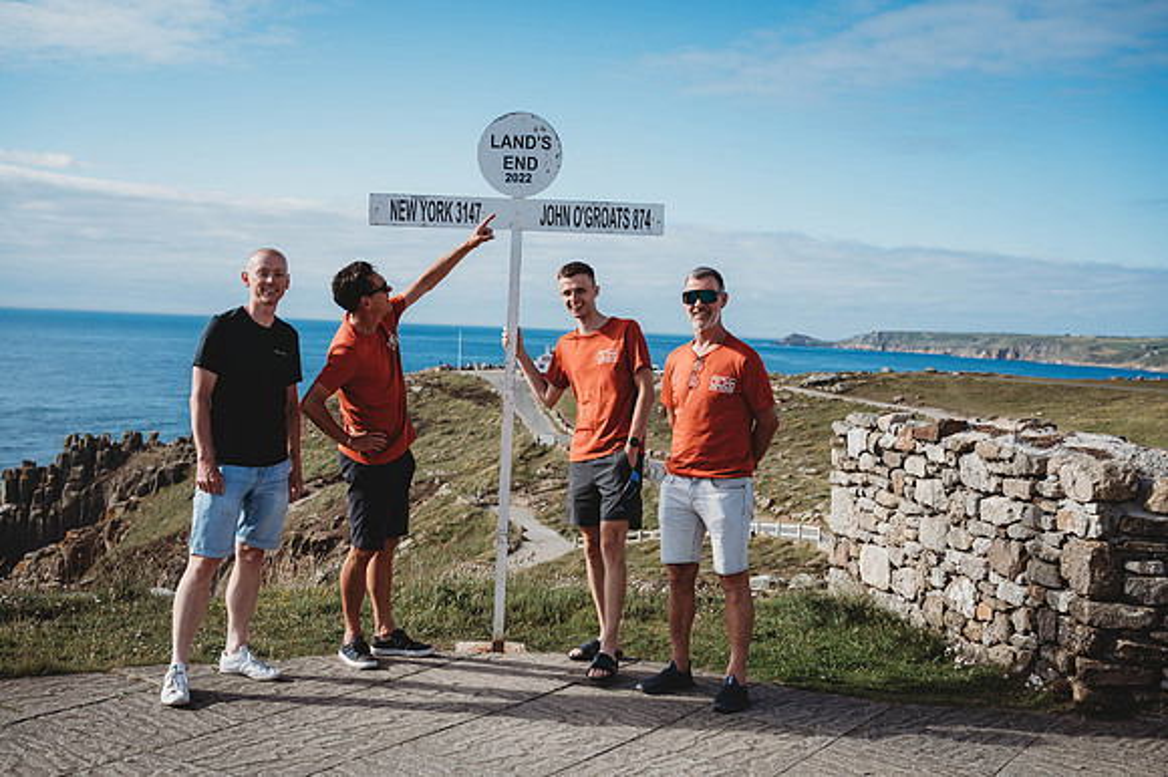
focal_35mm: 40
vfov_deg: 33.4
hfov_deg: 48.5
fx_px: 1297
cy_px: 388
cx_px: 584
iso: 100
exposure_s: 1/1600
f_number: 4
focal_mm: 40
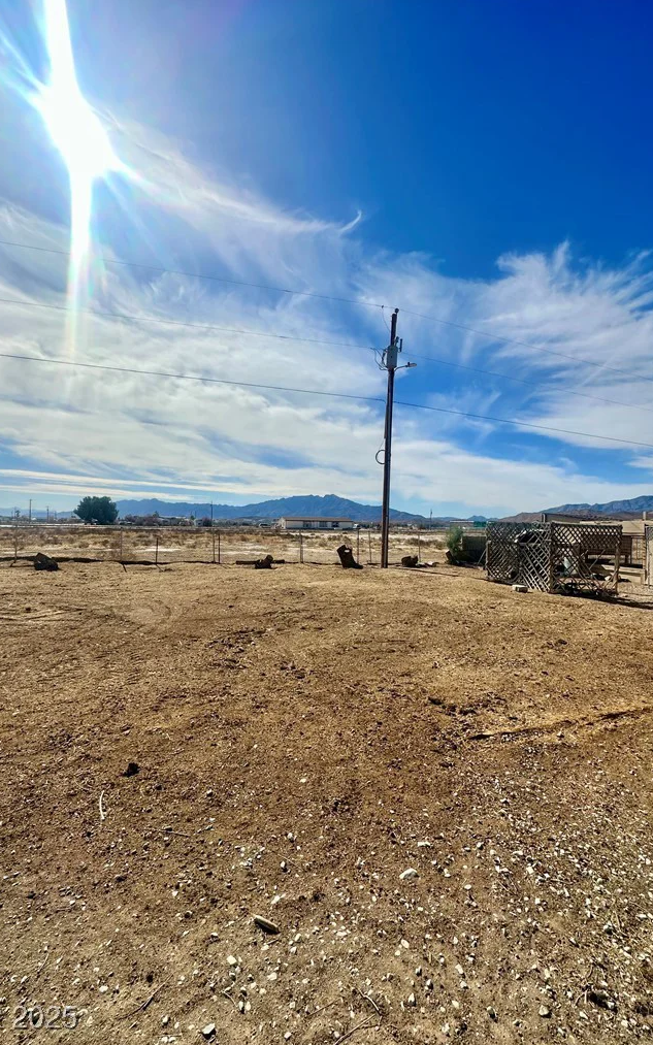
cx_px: 334
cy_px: 519
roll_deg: -1.8
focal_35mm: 15
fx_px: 427
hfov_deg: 74.8
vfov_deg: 101.5
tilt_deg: +1.0
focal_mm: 2.22
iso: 50
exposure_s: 1/6135
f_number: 2.2
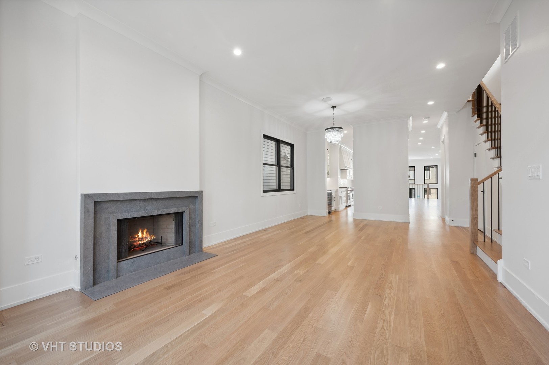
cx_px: 274
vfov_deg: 81.1
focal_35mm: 14
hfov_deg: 104.3
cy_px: 182
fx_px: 213
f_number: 10
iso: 100
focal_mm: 14
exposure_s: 1/3.33
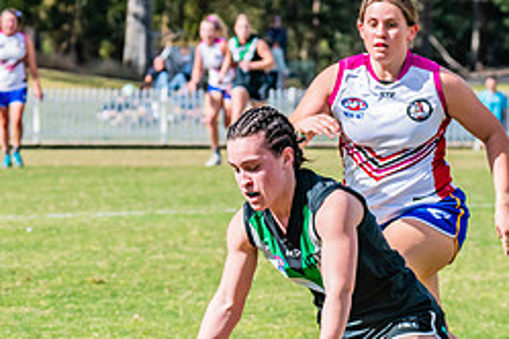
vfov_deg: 2.6
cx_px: 352
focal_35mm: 519
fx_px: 7338
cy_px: 320
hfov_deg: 4.0
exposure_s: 1/1250
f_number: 10
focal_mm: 180
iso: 800
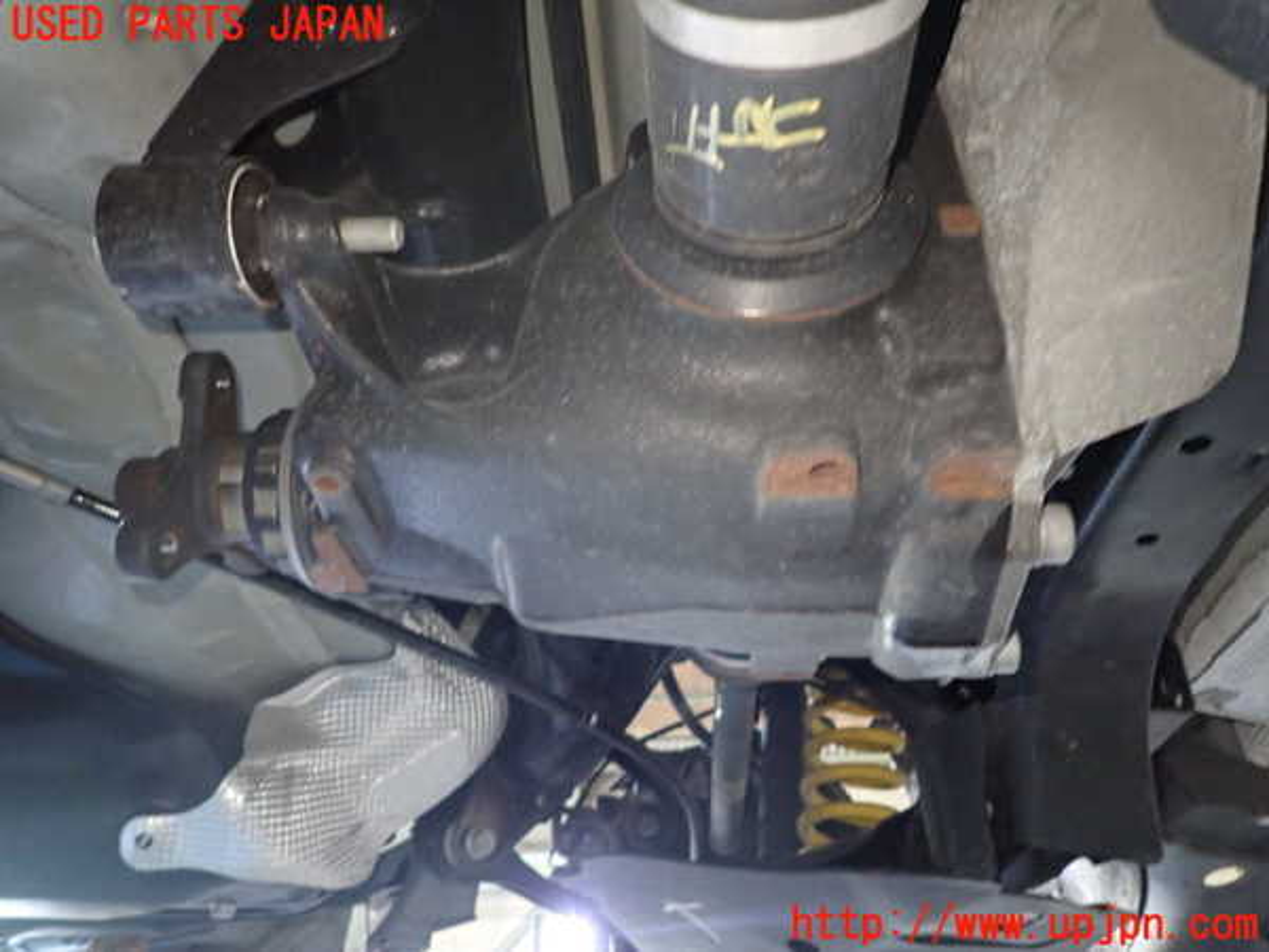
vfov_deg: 54.9
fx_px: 916
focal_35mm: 25
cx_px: 634
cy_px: 476
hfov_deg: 69.4
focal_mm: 4.5
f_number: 2
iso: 800
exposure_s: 1/25
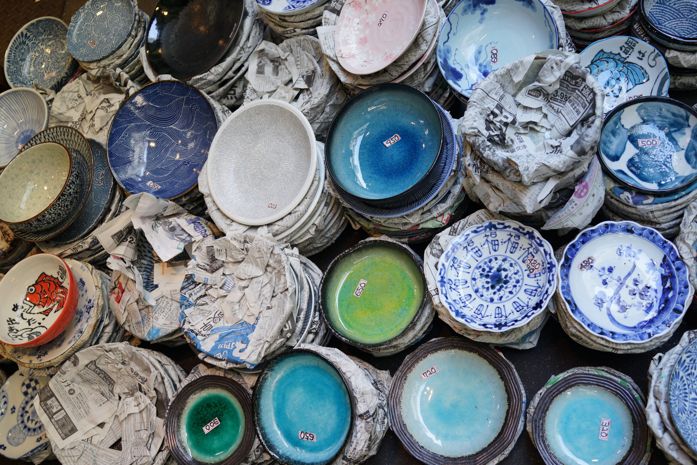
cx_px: 348
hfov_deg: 54.4
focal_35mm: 35
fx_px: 678
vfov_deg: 37.9
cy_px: 232
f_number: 4
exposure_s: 1/80
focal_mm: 35
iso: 200
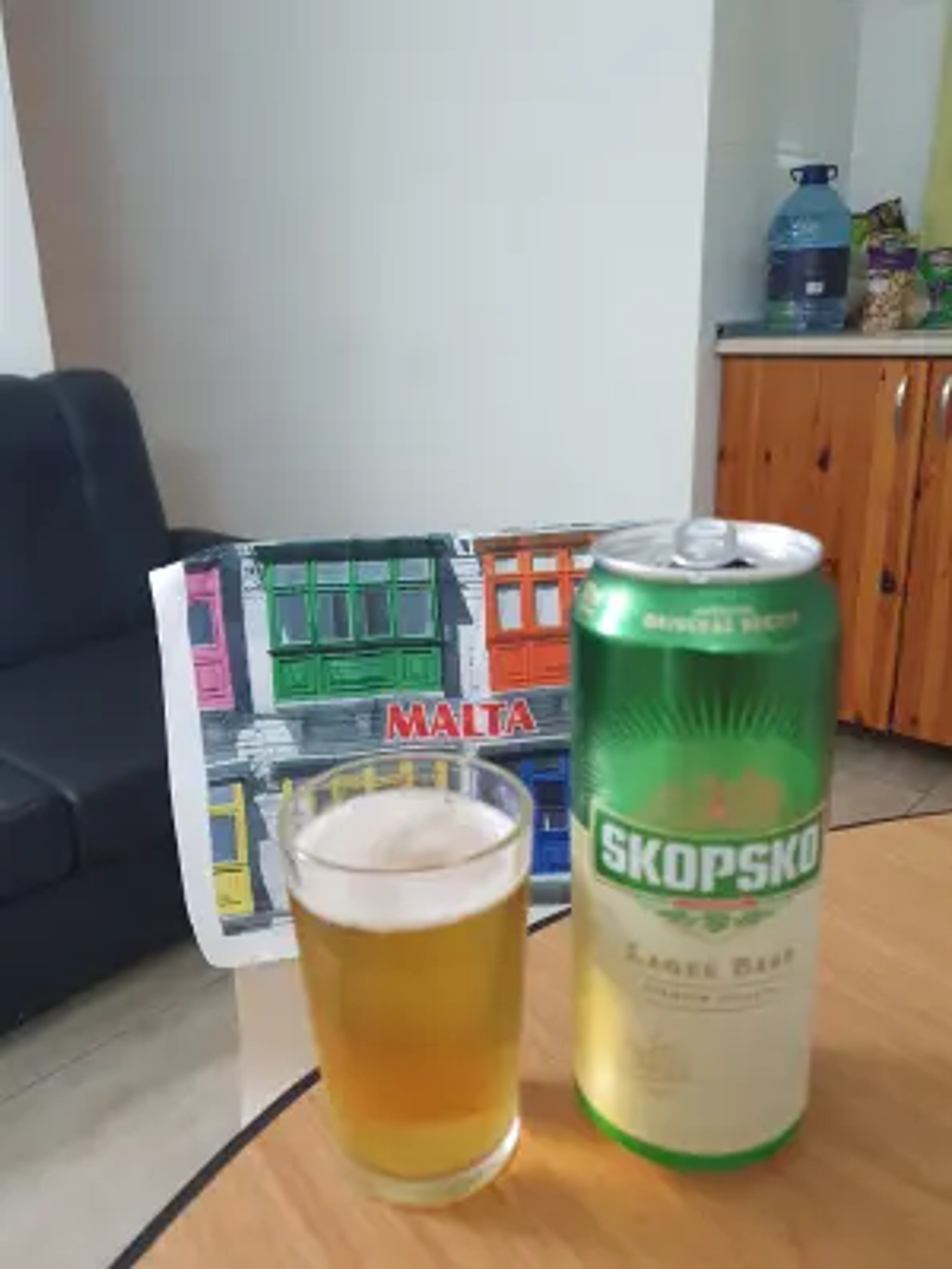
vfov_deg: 67.3
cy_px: 634
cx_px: 476
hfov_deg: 53.1
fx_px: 953
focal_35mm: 26
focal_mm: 4.32
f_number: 1.5
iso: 320
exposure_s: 1/50
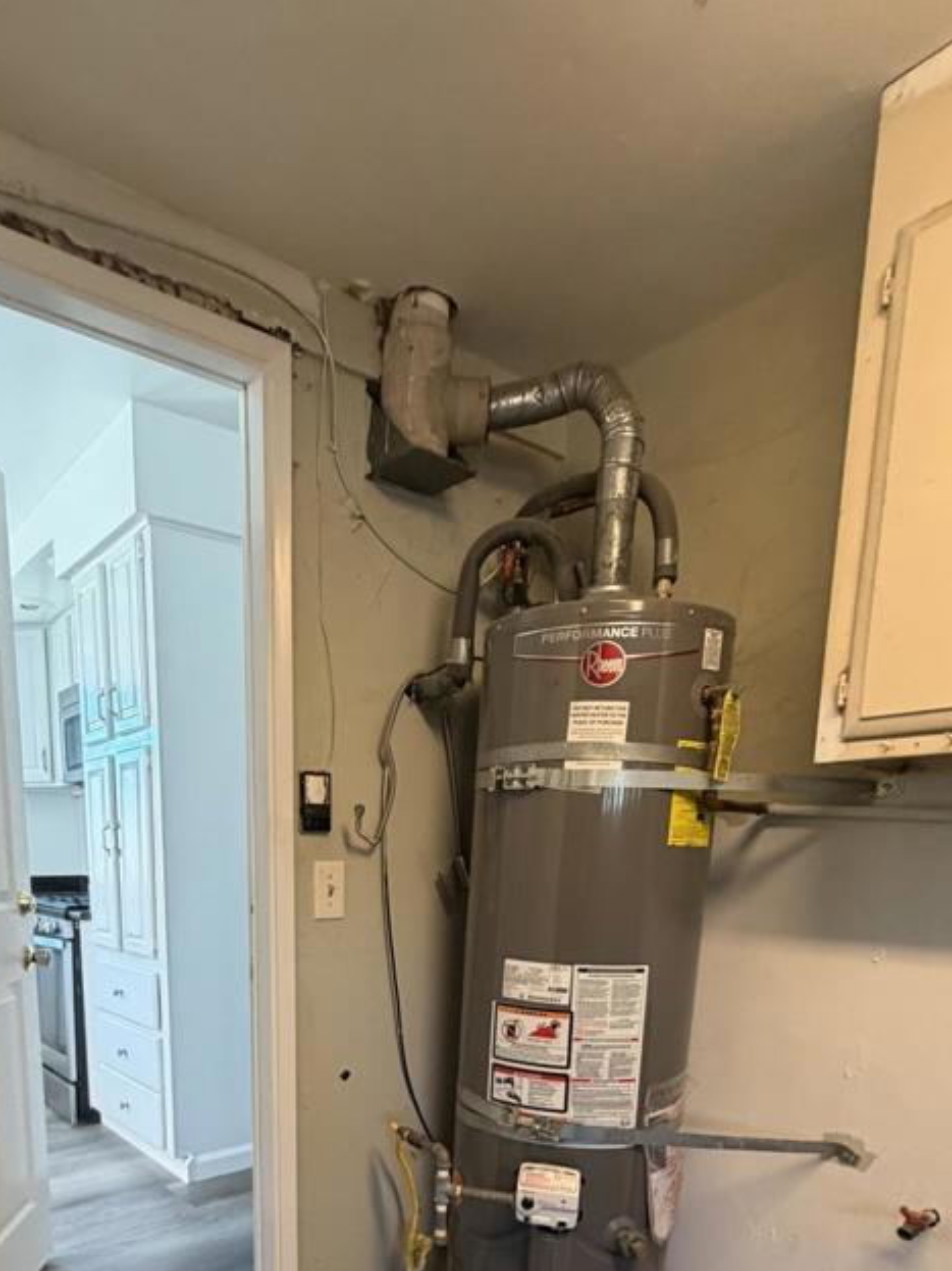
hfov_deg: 57.8
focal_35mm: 23
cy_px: 1012
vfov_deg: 67.2
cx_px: 332
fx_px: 844
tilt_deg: -10.4
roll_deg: -0.1
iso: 320
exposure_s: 1/60
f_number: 2.2
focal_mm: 2.22
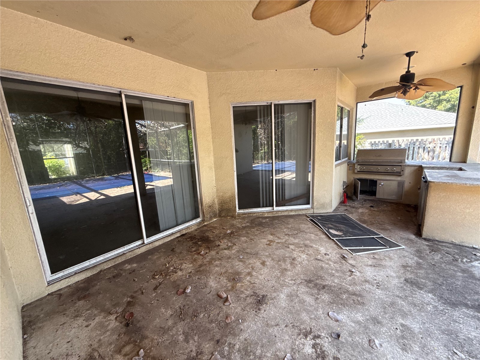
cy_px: 180
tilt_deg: -10.7
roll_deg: +1.3
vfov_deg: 85.7
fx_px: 194
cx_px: 240
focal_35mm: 14
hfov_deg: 102.1
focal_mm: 2.22
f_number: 2.2
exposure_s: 1/99
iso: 125
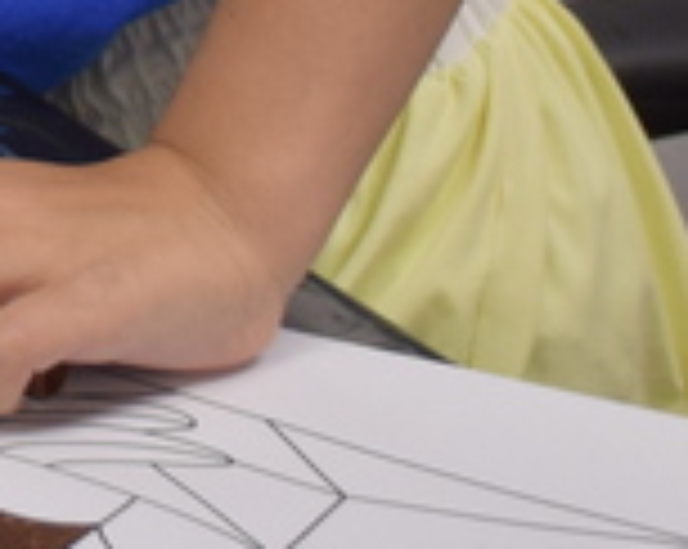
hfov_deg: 7.0
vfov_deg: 5.8
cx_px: -1205
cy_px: -718
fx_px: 5189
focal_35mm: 255
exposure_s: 1/60
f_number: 4
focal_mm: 27
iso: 500
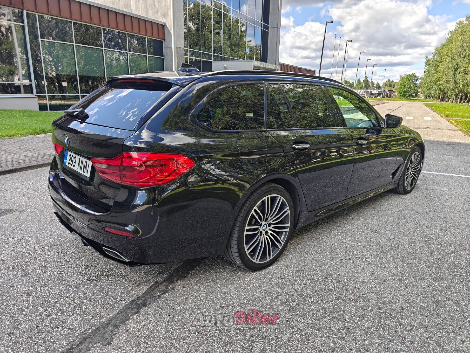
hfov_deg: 73.9
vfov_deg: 58.9
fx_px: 312
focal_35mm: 23
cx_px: 235
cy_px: 176
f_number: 1.6
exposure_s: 1/317
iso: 50
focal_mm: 6.06
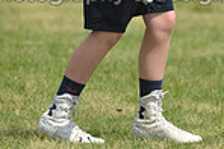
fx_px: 8295
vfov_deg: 1.0
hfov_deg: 1.5
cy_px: -62
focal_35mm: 1336
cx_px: 138
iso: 640
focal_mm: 340
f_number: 4
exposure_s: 1/4000
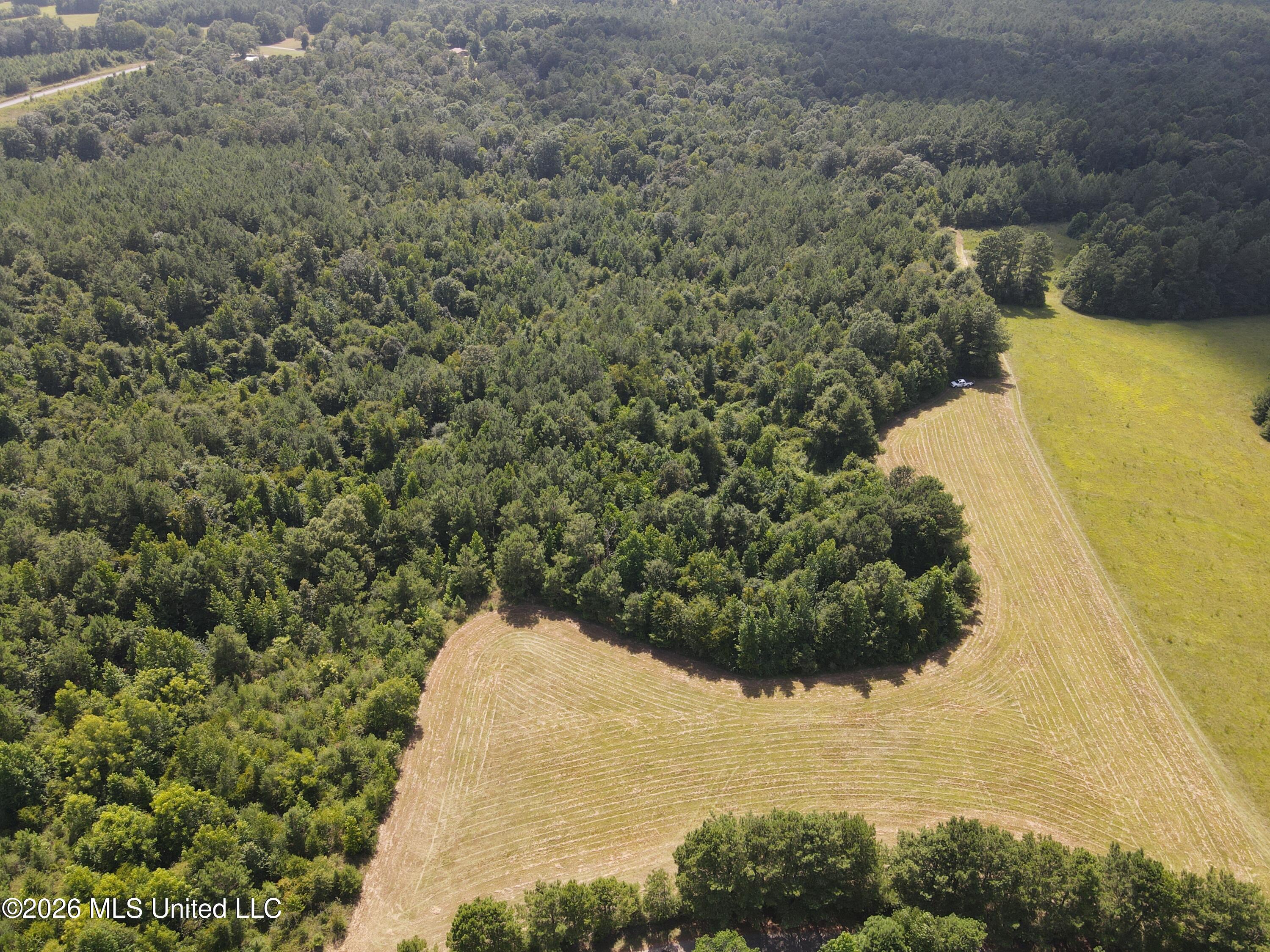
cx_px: 635
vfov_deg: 56.8
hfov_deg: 71.6
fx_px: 881
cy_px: 476
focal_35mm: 24
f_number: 2.8
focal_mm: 4.5
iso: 100
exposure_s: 1/240
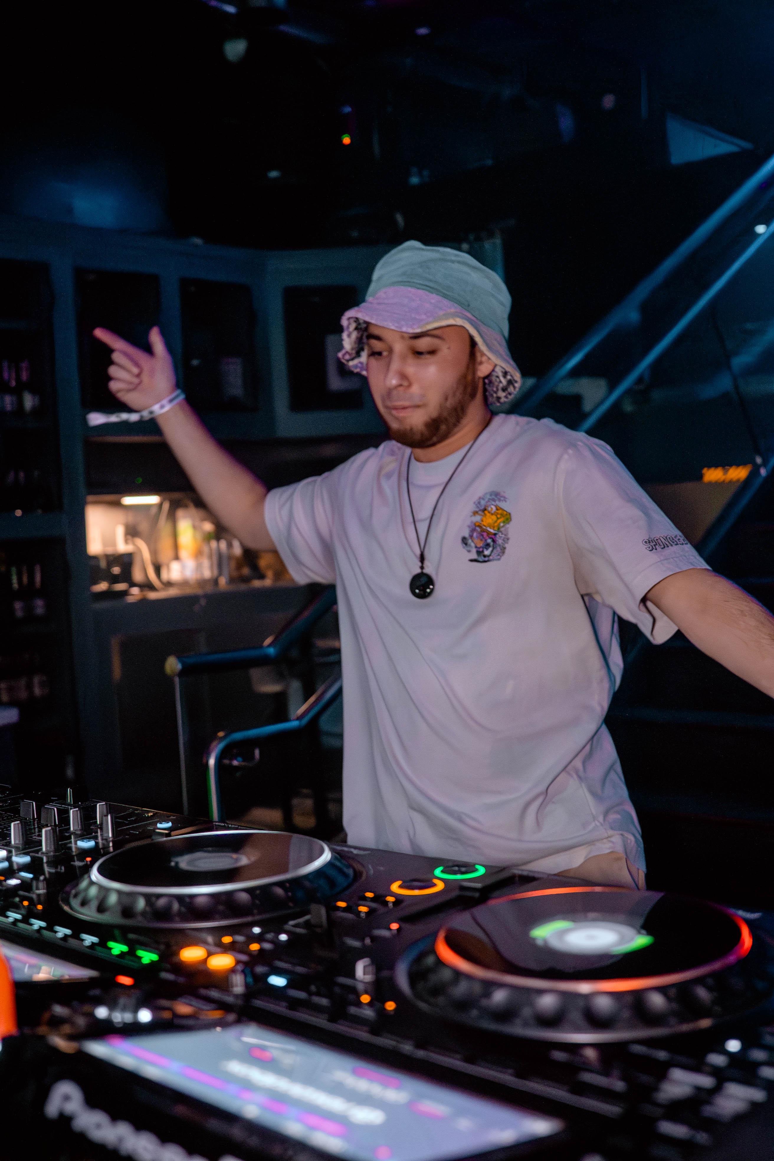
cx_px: 387
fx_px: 1193
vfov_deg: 51.9
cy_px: 580
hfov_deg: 35.9
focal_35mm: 37
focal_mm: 25
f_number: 2.8
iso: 5000
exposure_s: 1/200
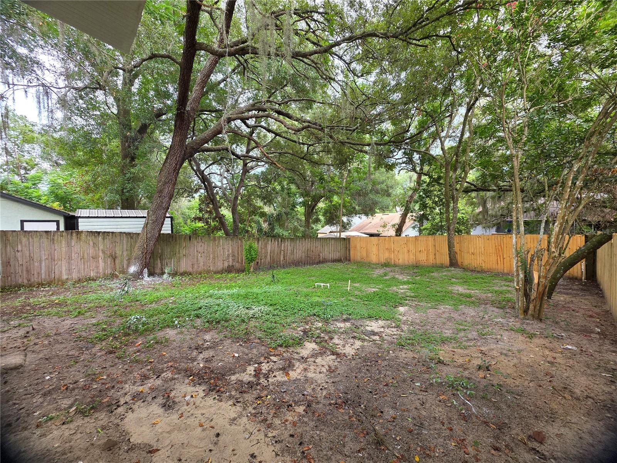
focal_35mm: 13
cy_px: 232
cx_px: 308
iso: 64
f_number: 1.9
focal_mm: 2.2
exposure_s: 1/120
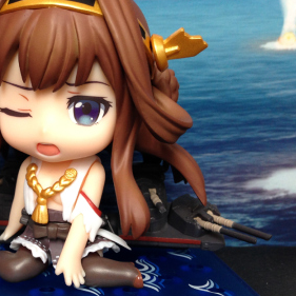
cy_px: 128
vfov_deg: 30.5
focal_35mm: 56
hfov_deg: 29.6
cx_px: 47
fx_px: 542
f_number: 2.4
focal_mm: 4.12
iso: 80
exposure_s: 1/20
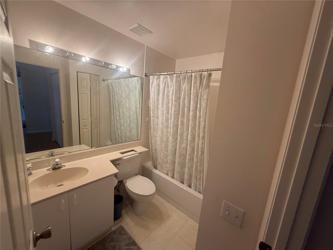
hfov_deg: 102.1
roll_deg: -3.9
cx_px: 166
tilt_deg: -10.7
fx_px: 135
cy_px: 125
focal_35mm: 14
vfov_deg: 85.7
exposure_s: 1/60
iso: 200
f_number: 2.2
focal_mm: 2.22
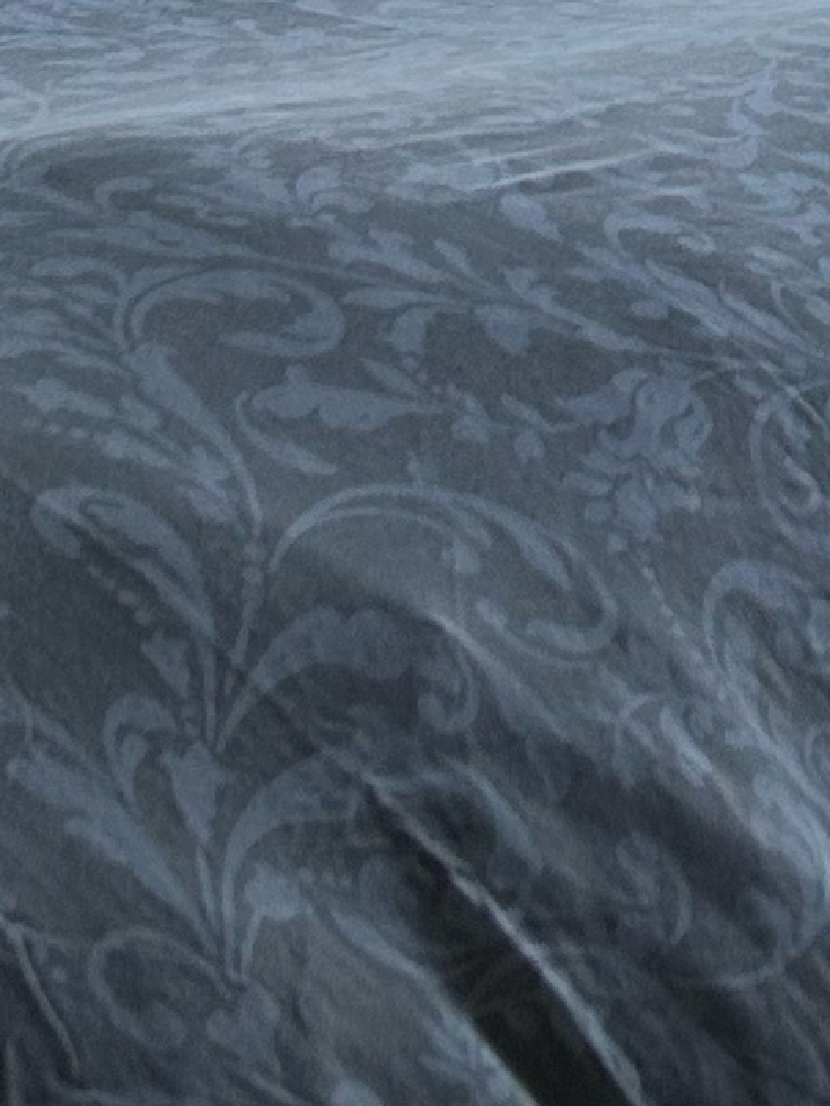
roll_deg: -3.7
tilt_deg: +1.5
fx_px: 4764
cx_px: 1662
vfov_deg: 12.1
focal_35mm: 149
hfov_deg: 9.3
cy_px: -958
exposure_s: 1/240
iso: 40
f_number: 1.5
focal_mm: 5.7
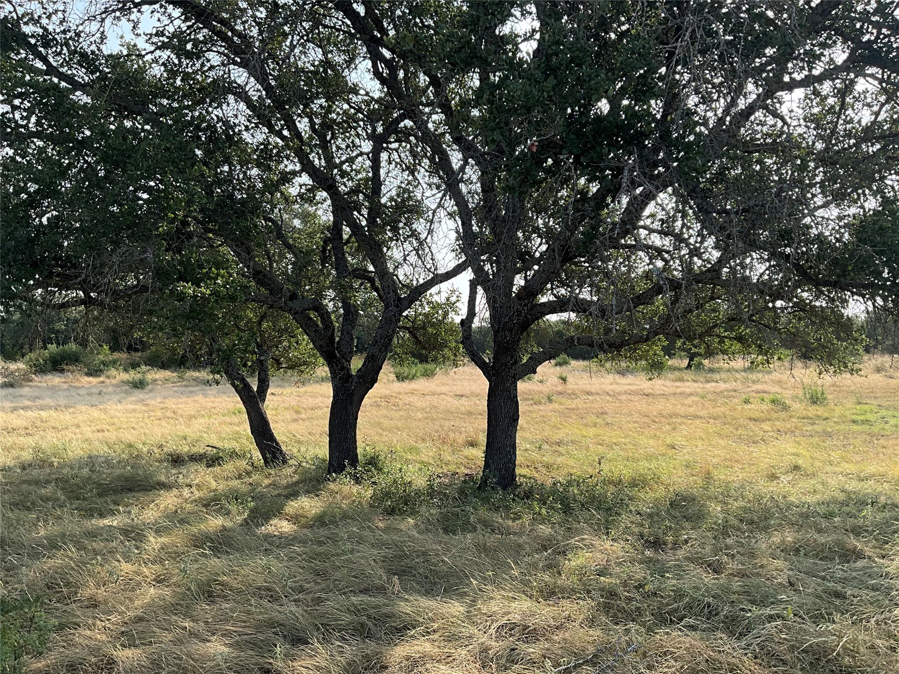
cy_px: 337
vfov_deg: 48.2
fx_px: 753
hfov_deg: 61.7
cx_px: 450
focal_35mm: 29
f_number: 1.8
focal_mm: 3
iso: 25
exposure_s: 1/792
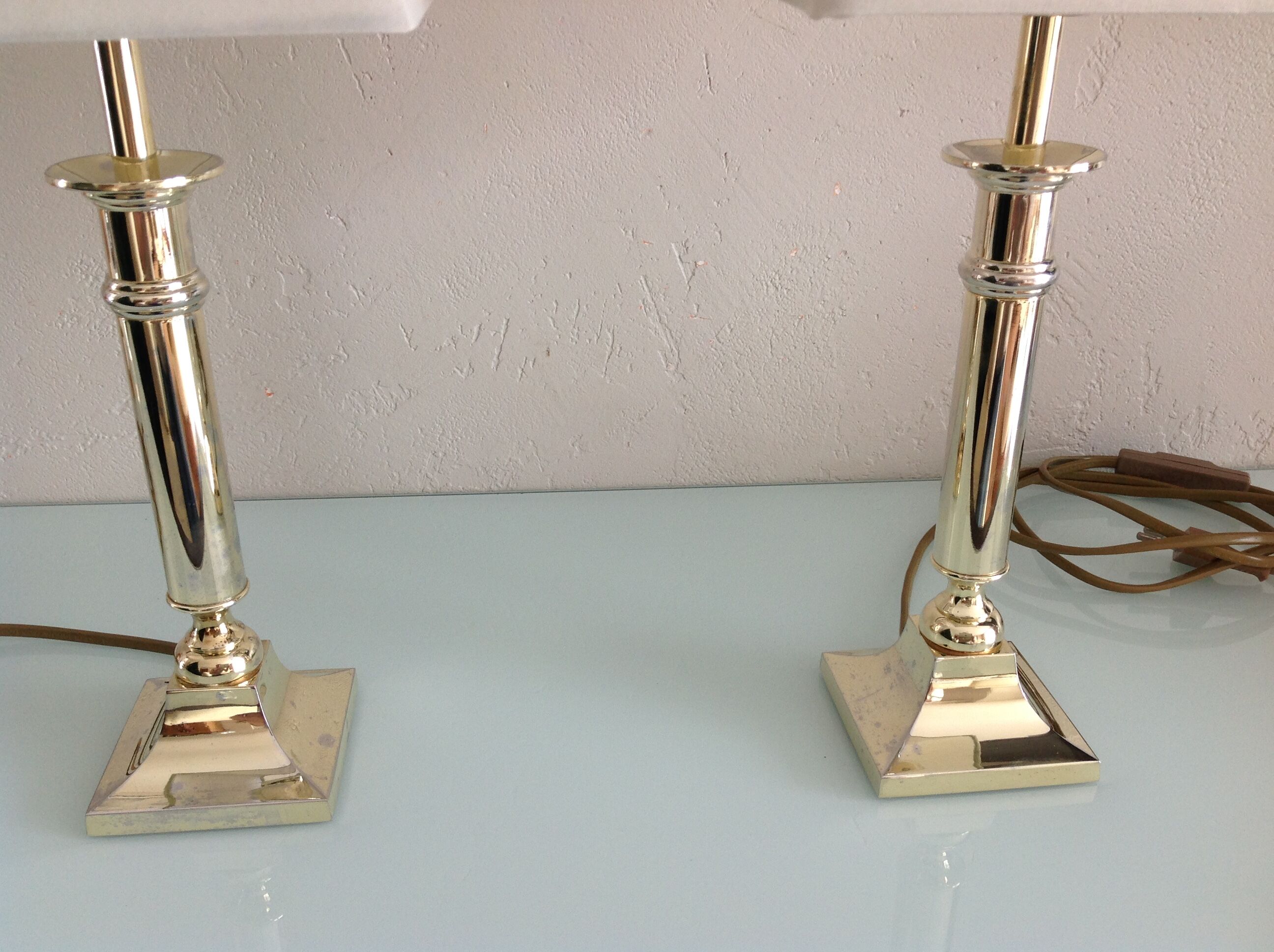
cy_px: 476
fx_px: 1286
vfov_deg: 40.6
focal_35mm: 35
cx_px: 637
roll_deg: +0.0
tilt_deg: -24.1
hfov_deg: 52.7
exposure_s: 1/40
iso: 64
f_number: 2.4
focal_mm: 4.28
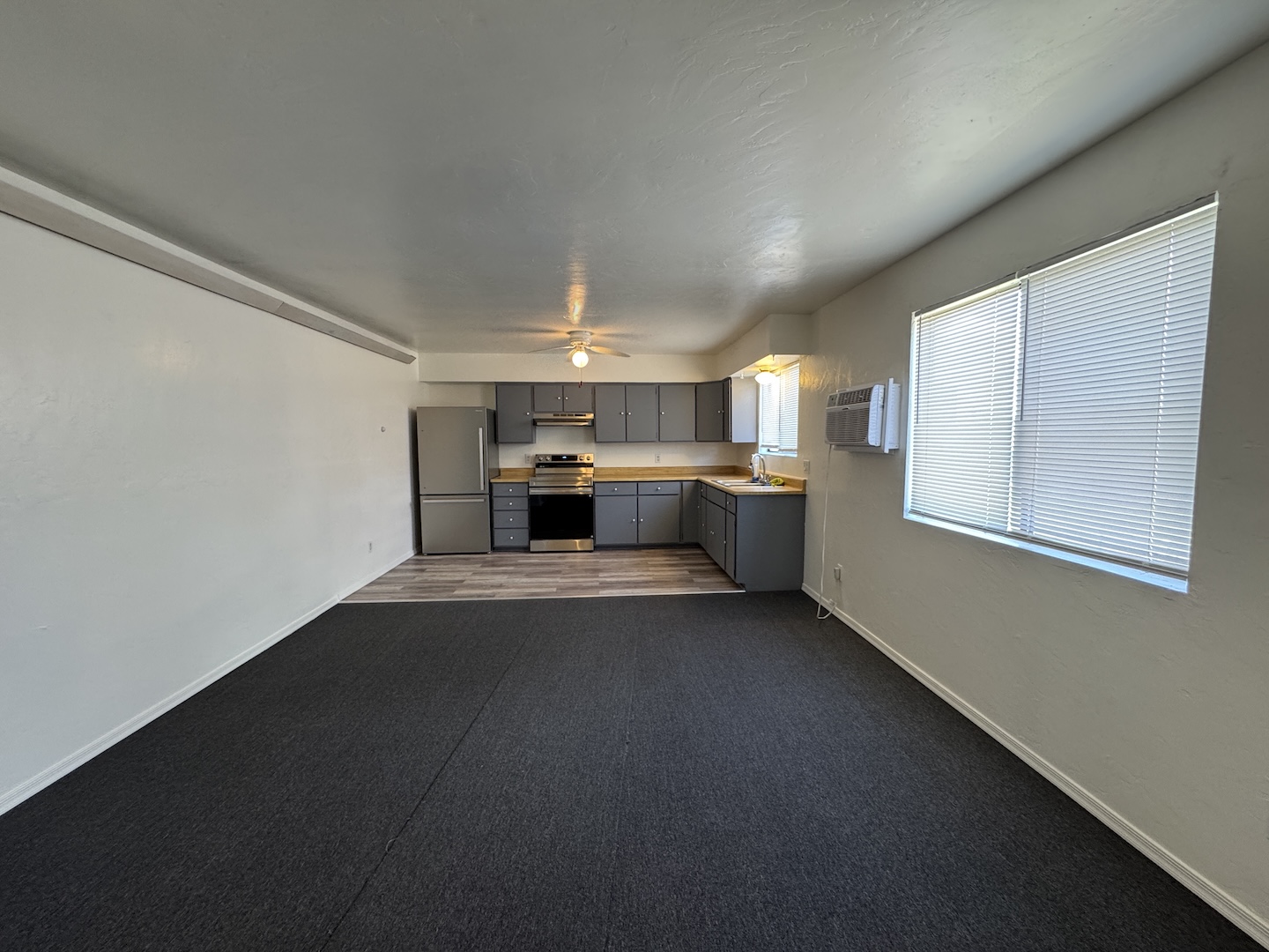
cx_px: 634
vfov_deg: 85.7
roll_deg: +0.1
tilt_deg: -4.3
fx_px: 513
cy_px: 476
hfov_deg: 102.1
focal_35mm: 14
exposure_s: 1/60
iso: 250
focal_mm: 2.22
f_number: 2.2
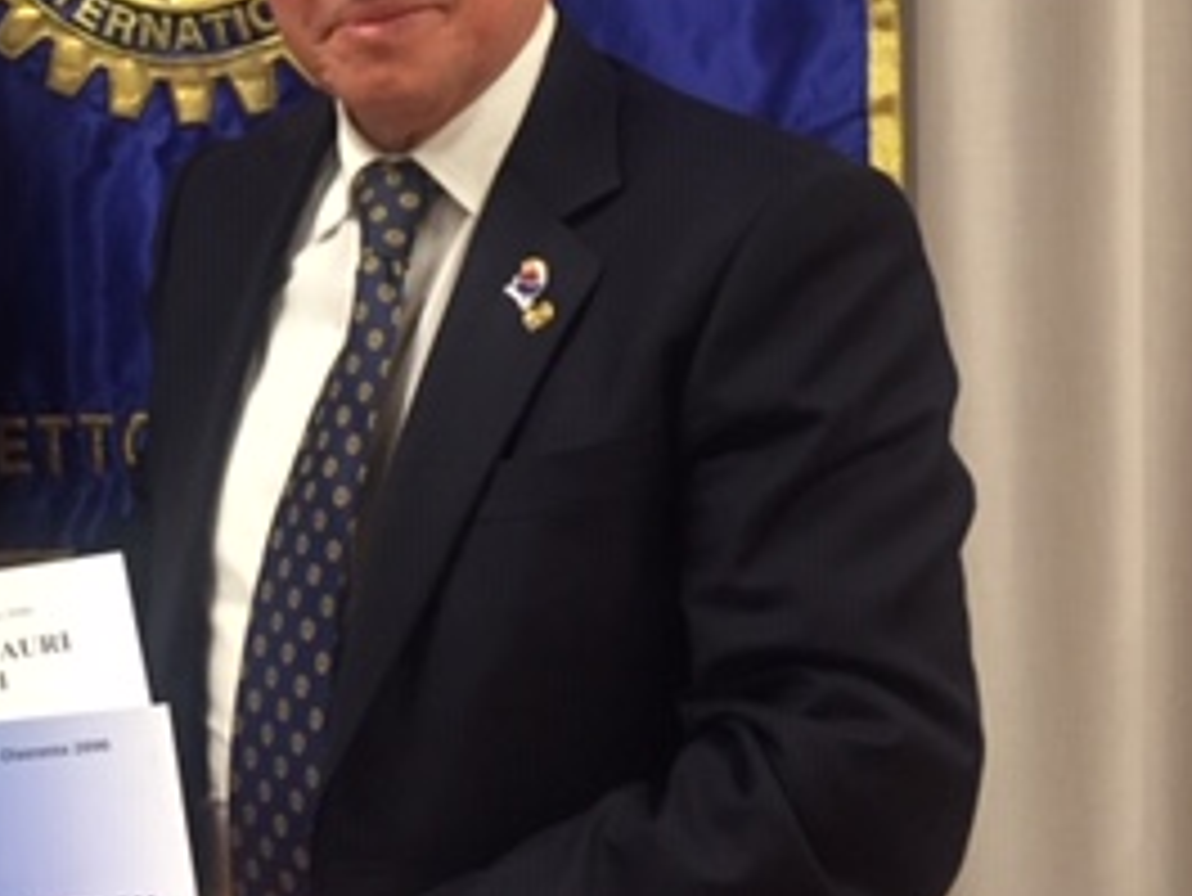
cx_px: 153
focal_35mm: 70
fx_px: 2412
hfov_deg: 26.9
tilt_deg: -1.7
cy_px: 95
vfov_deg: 20.6
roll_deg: +1.3
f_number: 2.2
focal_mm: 4.15
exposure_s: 1/33
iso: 200
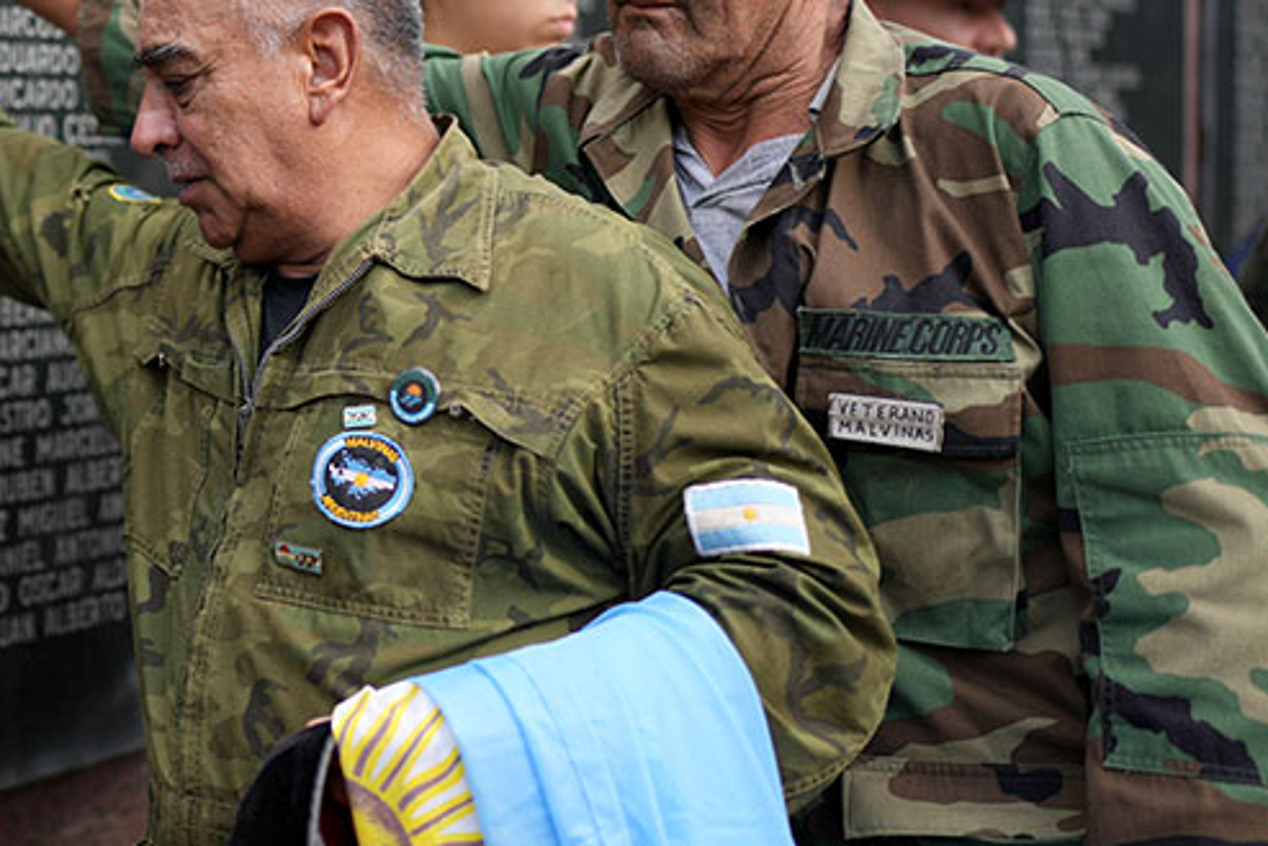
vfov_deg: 19.1
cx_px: 0
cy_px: 282
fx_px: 2501
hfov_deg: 26.9
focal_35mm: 71
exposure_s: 1/5000
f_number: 1.4
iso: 160
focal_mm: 35
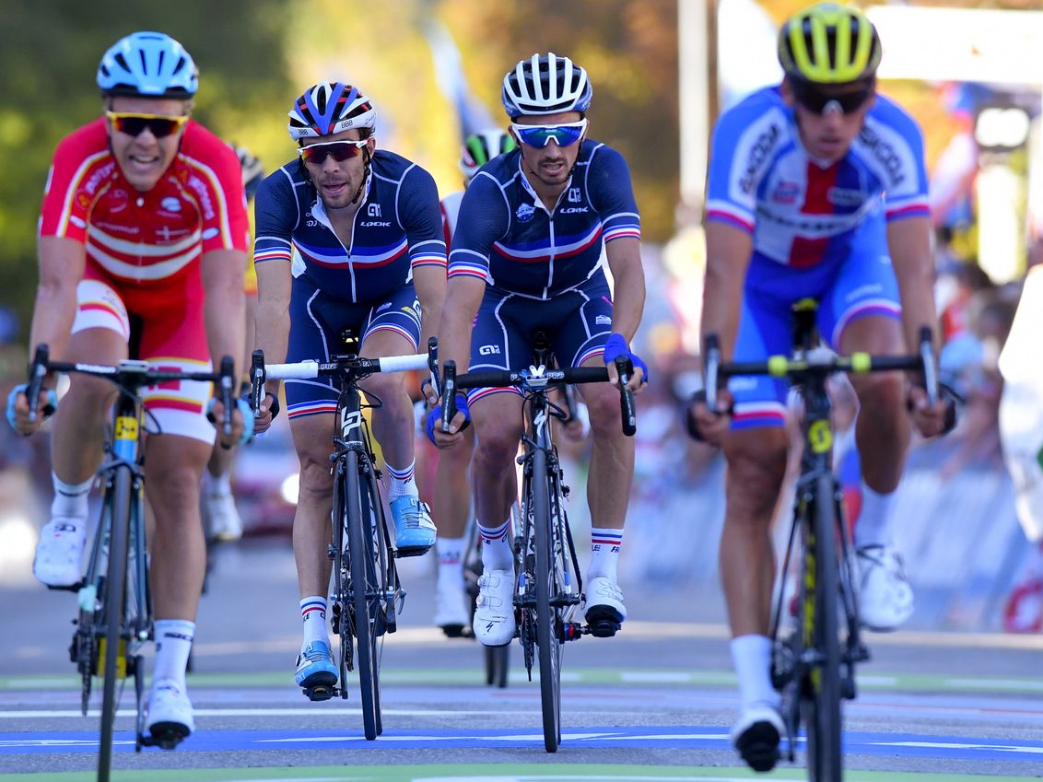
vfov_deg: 3.0
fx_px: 14734
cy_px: 390
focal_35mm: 489
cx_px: 472
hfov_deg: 4.1
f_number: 4.5
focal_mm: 300
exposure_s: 1/1600
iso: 1000
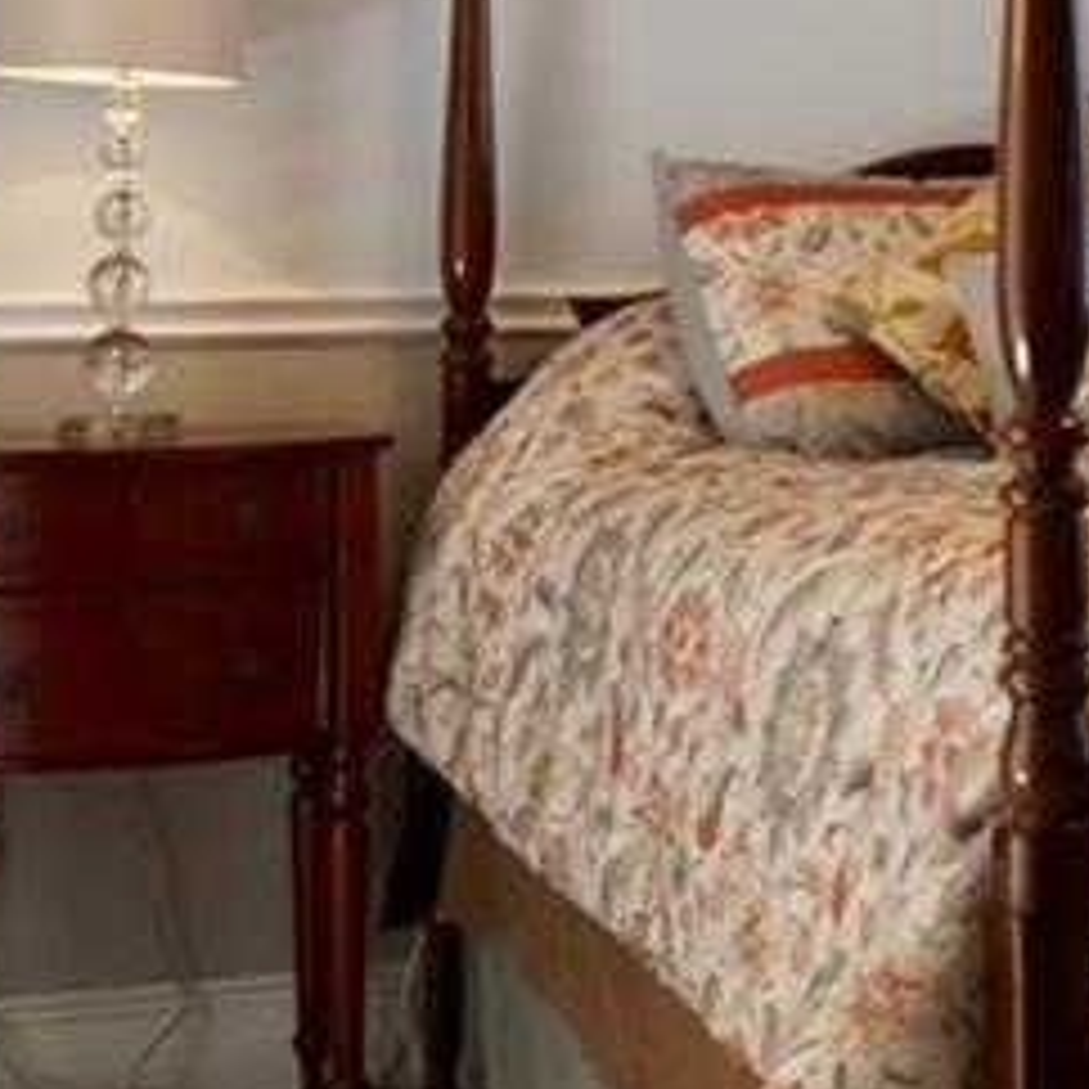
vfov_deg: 17.6
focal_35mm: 97
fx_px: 3452
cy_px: 54
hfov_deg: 17.0
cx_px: 1372
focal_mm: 18
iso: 400
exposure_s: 1/60
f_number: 4
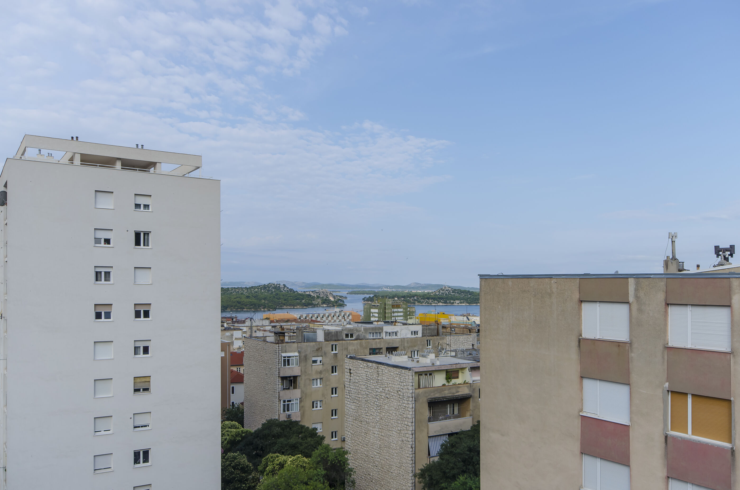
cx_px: 370
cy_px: 245
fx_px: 615
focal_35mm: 30
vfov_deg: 43.4
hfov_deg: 62.0
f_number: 8
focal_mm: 20
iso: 110
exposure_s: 1/250
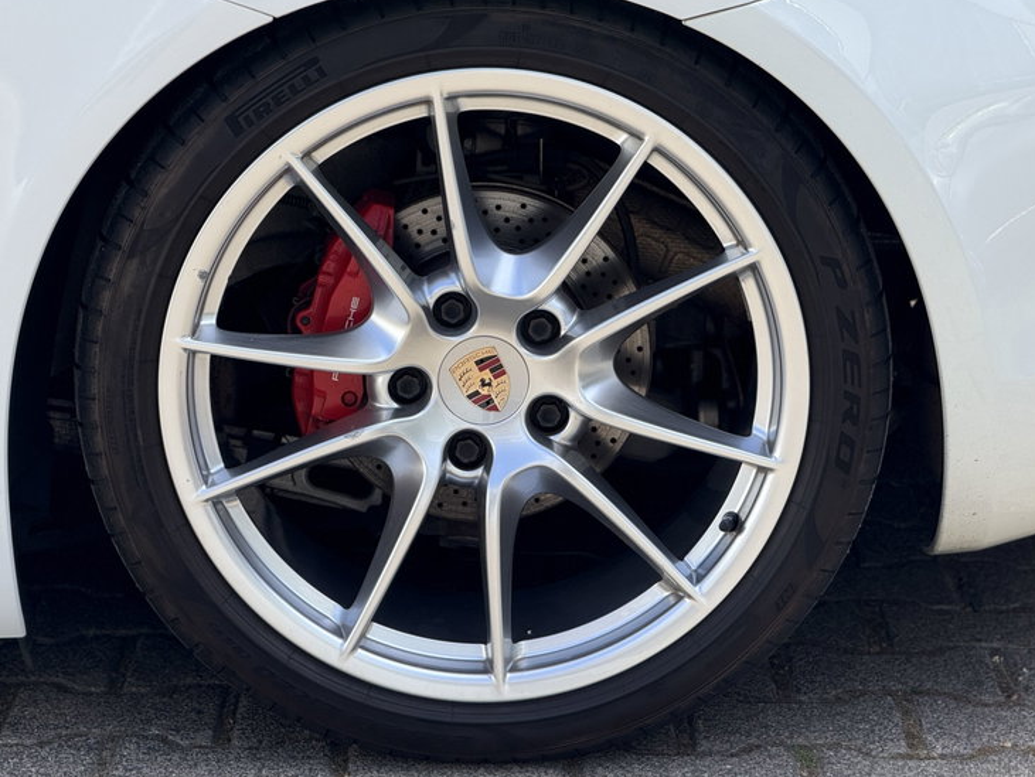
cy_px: 376
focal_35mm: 126
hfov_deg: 15.6
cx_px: 510
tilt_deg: -16.7
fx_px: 3769
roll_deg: -0.4
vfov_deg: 11.8
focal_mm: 15.66
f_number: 2.8
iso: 64
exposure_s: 1/500
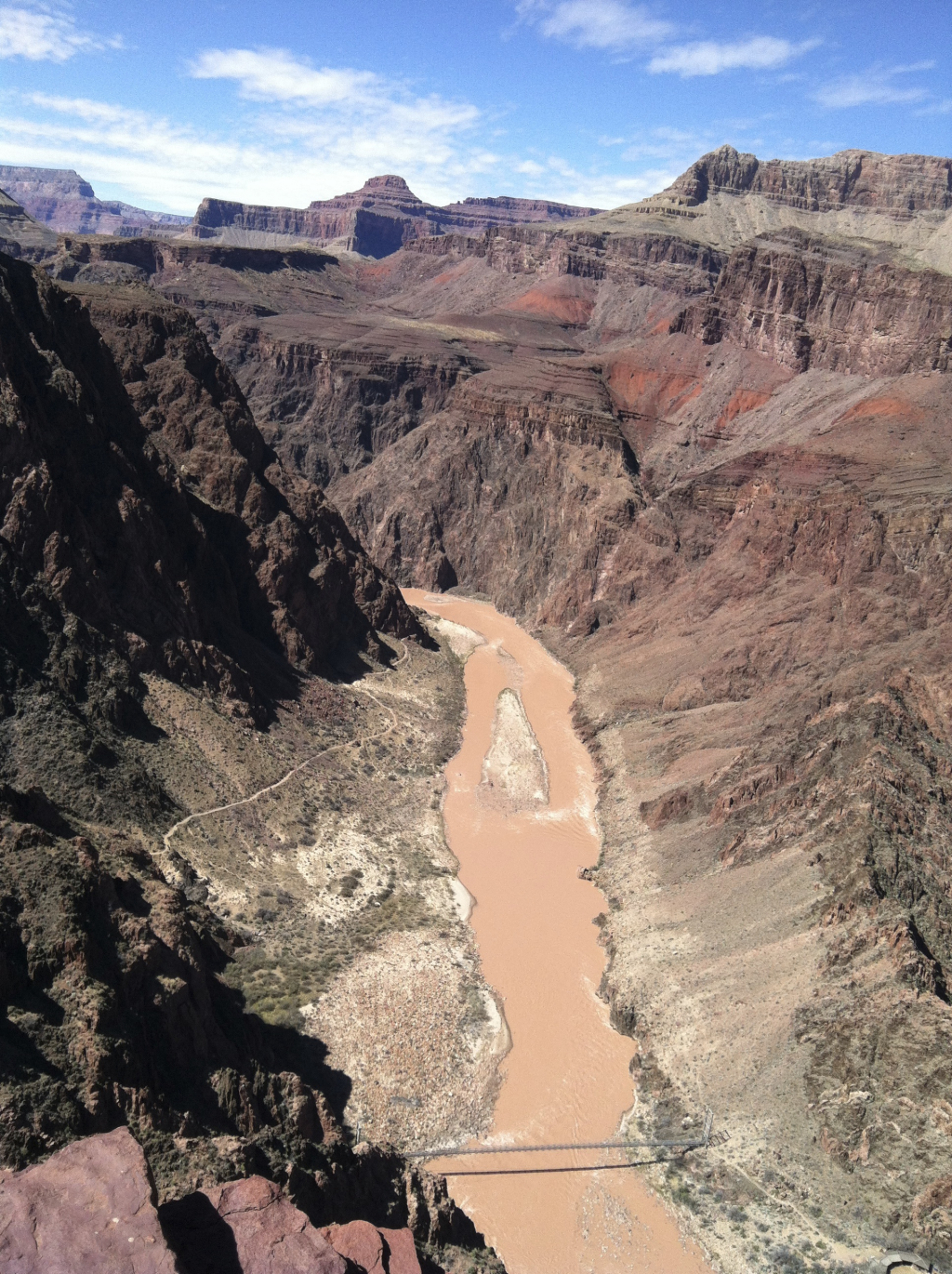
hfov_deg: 40.6
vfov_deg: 52.7
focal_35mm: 35
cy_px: 637
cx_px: 476
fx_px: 1286
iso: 80
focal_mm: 3.85
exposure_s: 1/1111
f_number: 2.8
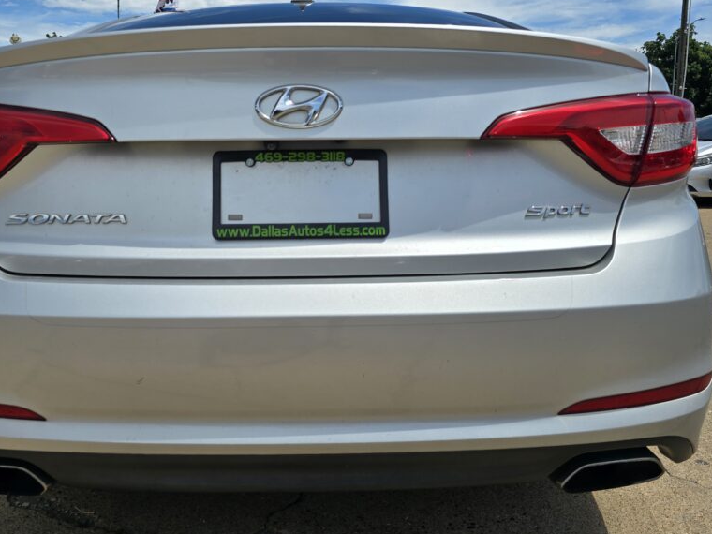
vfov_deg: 45.3
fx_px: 638
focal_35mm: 31
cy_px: 225
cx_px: 312
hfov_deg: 58.2
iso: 12
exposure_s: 1/1173
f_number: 1.7
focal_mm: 6.3
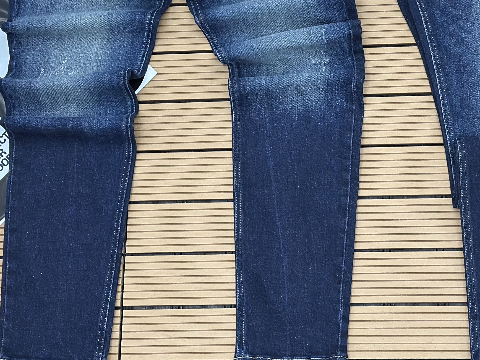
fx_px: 1276
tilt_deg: -73.2
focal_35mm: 92
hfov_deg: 21.2
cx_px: 316
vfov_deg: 16.0
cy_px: 76
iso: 320
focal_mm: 6.86
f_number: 1.78
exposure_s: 1/60
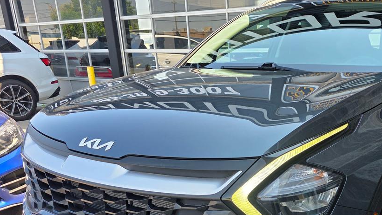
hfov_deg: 49.6
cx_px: 284
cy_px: 192
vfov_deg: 29.3
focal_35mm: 39
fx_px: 395
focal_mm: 6.3
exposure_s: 1/359
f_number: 1.7
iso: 25
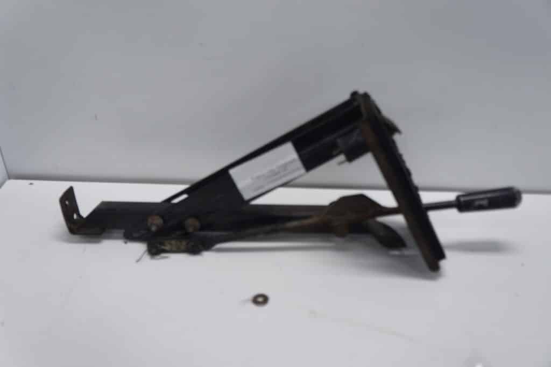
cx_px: 276
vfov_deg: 41.7
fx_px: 482
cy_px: 184
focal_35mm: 32
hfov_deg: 59.5
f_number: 4
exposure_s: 1/60
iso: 100
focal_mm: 21
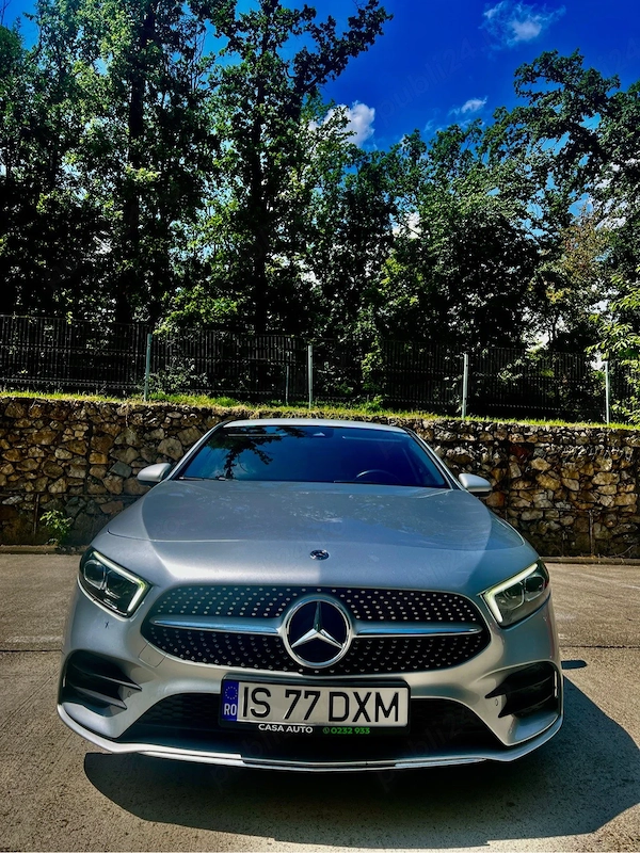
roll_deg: -1.1
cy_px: 426
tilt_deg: +9.0
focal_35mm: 26
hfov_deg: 53.1
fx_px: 641
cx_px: 320
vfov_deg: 67.3
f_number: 1.5
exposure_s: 1/3165
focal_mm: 5.7
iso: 50
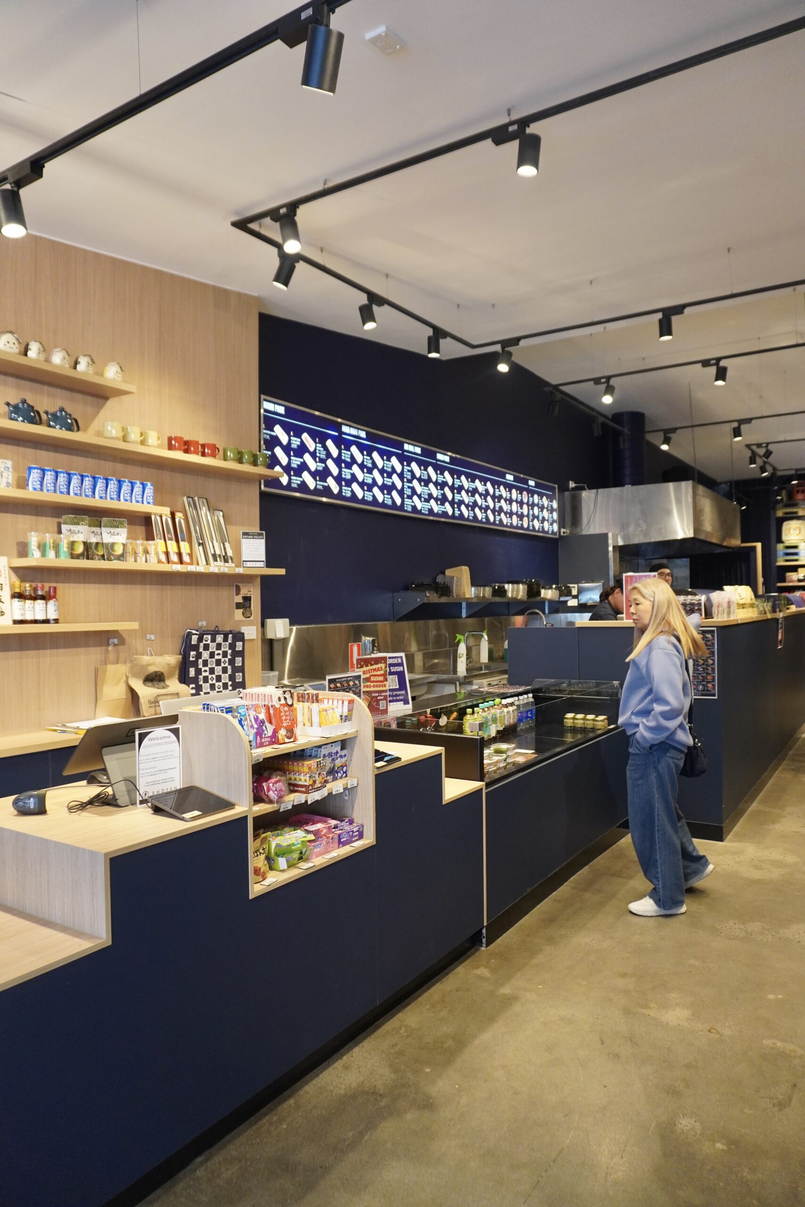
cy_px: 604
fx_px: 805
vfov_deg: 73.7
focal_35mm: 24
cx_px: 402
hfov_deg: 53.1
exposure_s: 1/160
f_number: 4
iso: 1600
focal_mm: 16
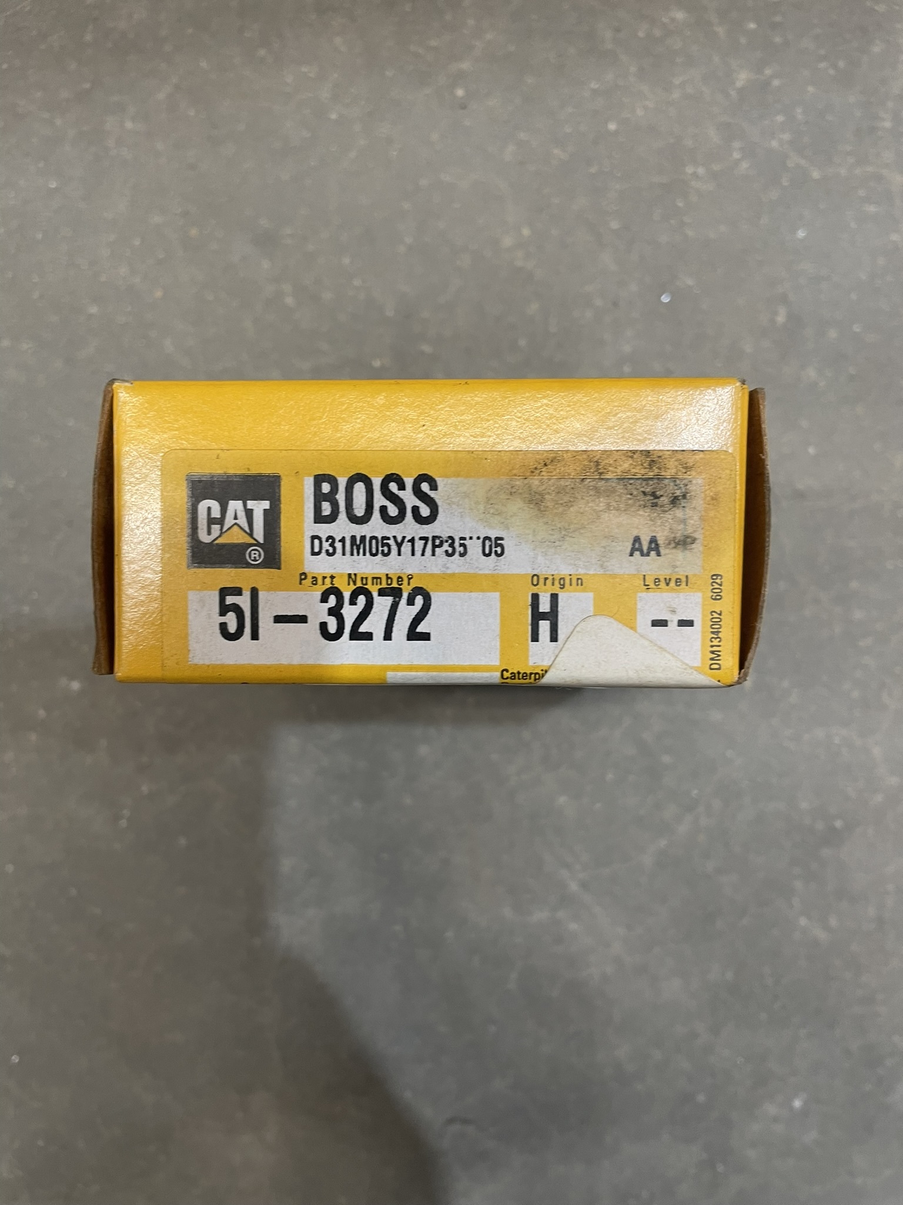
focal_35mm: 26
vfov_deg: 67.3
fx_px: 904
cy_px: 602
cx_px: 452
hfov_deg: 53.1
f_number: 1.6
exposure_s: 1/60
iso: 100
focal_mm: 4.2
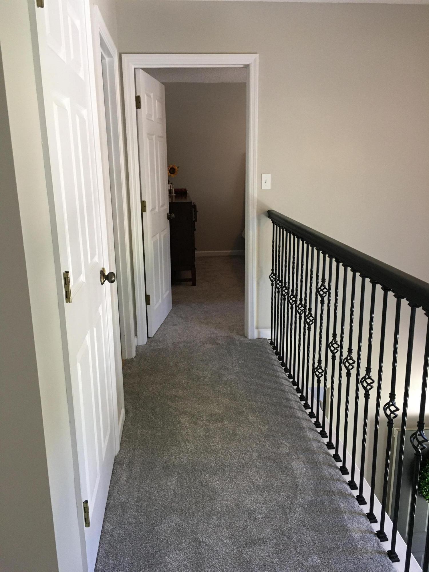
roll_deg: +0.5
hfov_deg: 48.2
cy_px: 286
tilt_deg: -14.6
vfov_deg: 61.7
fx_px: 479
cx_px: 214
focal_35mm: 29
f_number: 2.2
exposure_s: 1/30
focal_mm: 4.15
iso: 125
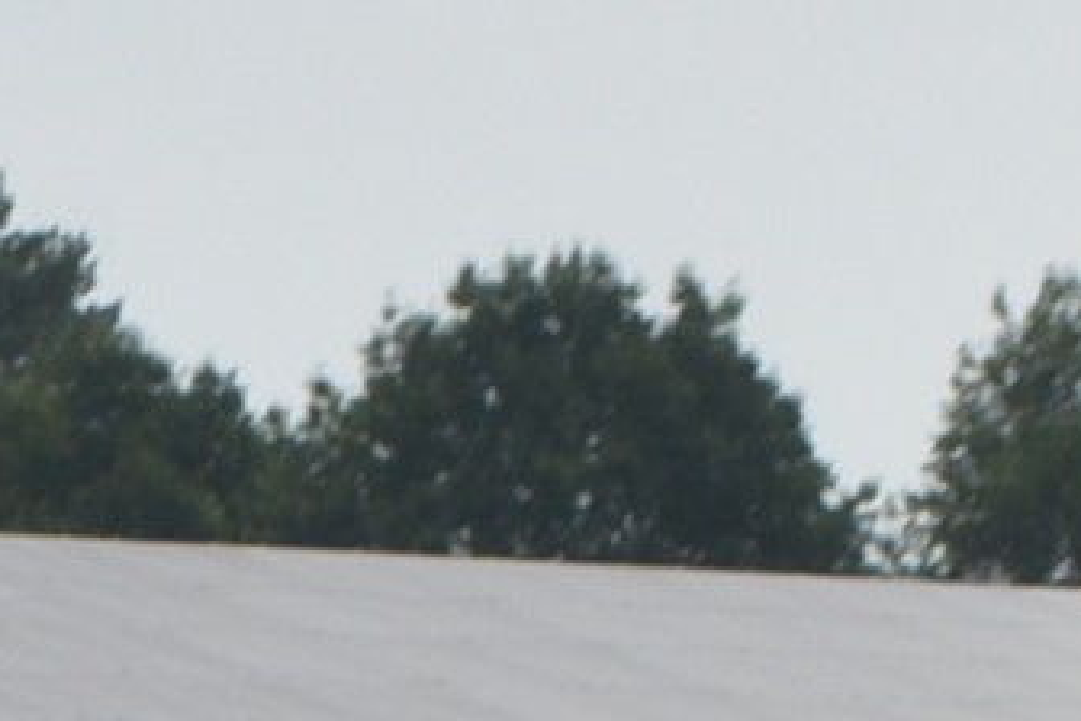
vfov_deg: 4.9
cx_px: -1030
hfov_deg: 7.4
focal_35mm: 268
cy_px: 2252
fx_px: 8047
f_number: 9
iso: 100
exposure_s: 1/200
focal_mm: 24
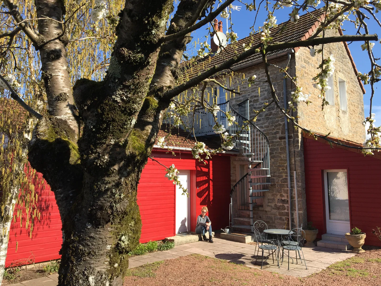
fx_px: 319
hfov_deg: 61.7
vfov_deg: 48.2
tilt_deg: +9.1
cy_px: 143
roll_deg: +0.5
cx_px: 190
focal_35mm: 29
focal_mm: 4.15
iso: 25
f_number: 2.2
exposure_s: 1/818
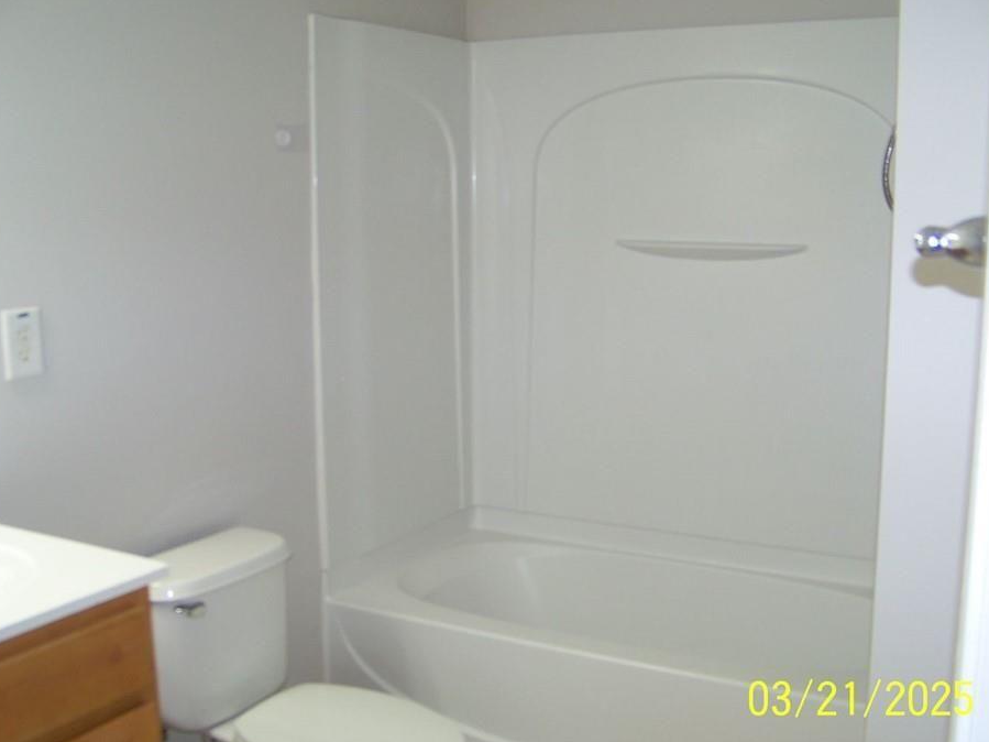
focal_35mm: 41
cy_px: 383
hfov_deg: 45.8
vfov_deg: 35.1
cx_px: 476
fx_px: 1171
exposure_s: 1/30
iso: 64
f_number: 2.8
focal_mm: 5.85
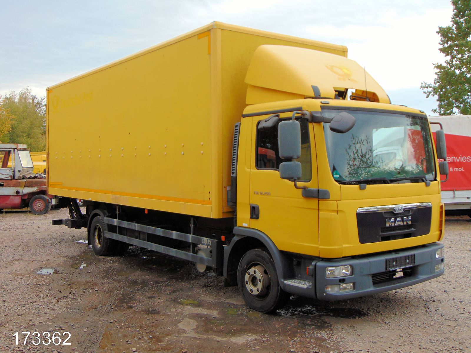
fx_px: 531
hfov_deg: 47.9
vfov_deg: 36.8
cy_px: 176
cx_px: 236
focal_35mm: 39
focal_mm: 6.9
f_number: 3.3
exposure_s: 1/200
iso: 80
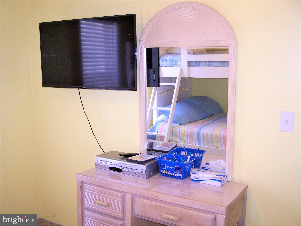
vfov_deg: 37.7
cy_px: 113
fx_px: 330
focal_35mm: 38
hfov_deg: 49.0
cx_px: 150
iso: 140
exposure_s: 1/60
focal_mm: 6.3
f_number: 2.8
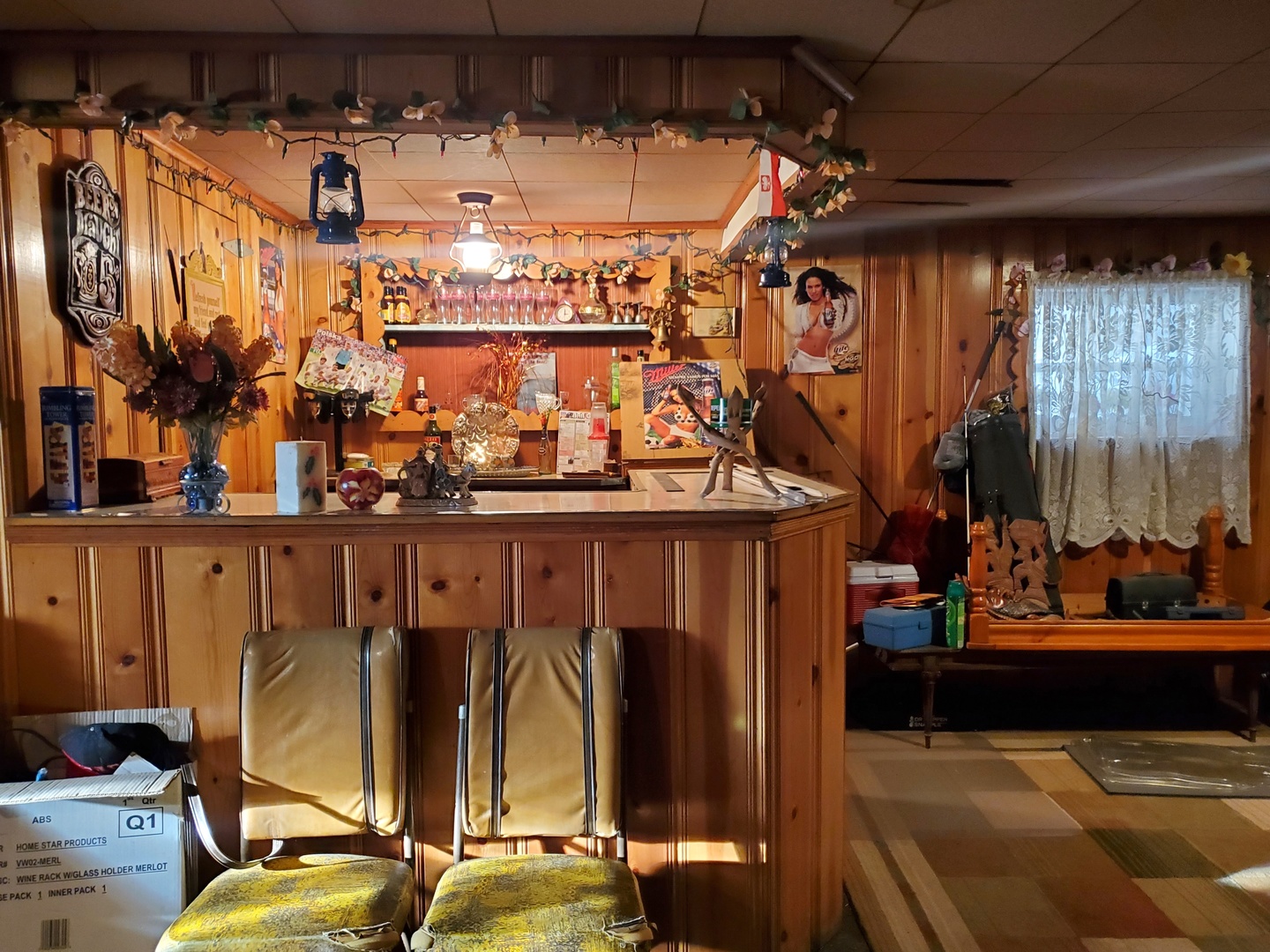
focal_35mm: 26
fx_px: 954
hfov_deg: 67.3
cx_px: 635
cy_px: 476
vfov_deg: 53.1
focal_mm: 4.3
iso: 320
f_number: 1.5
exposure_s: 1/40
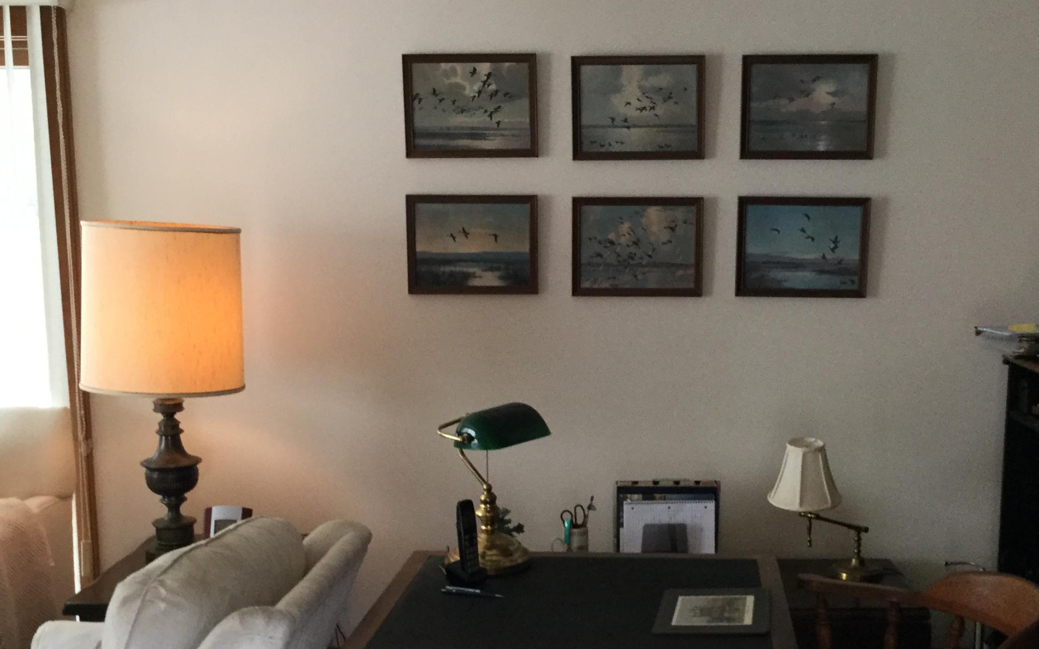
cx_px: 603
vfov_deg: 26.3
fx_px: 1387
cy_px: 404
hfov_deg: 40.9
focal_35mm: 49
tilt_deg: -8.3
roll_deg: -0.2
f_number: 2.4
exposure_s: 1/30
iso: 100
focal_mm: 3.3
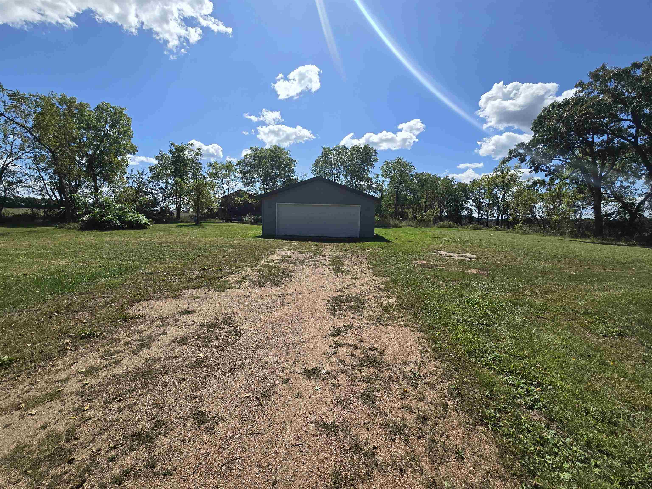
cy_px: 244
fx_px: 245
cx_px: 326
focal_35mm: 13
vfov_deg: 89.9
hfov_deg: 106.2
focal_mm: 2.2
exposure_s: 1/3819
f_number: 2.2
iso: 50
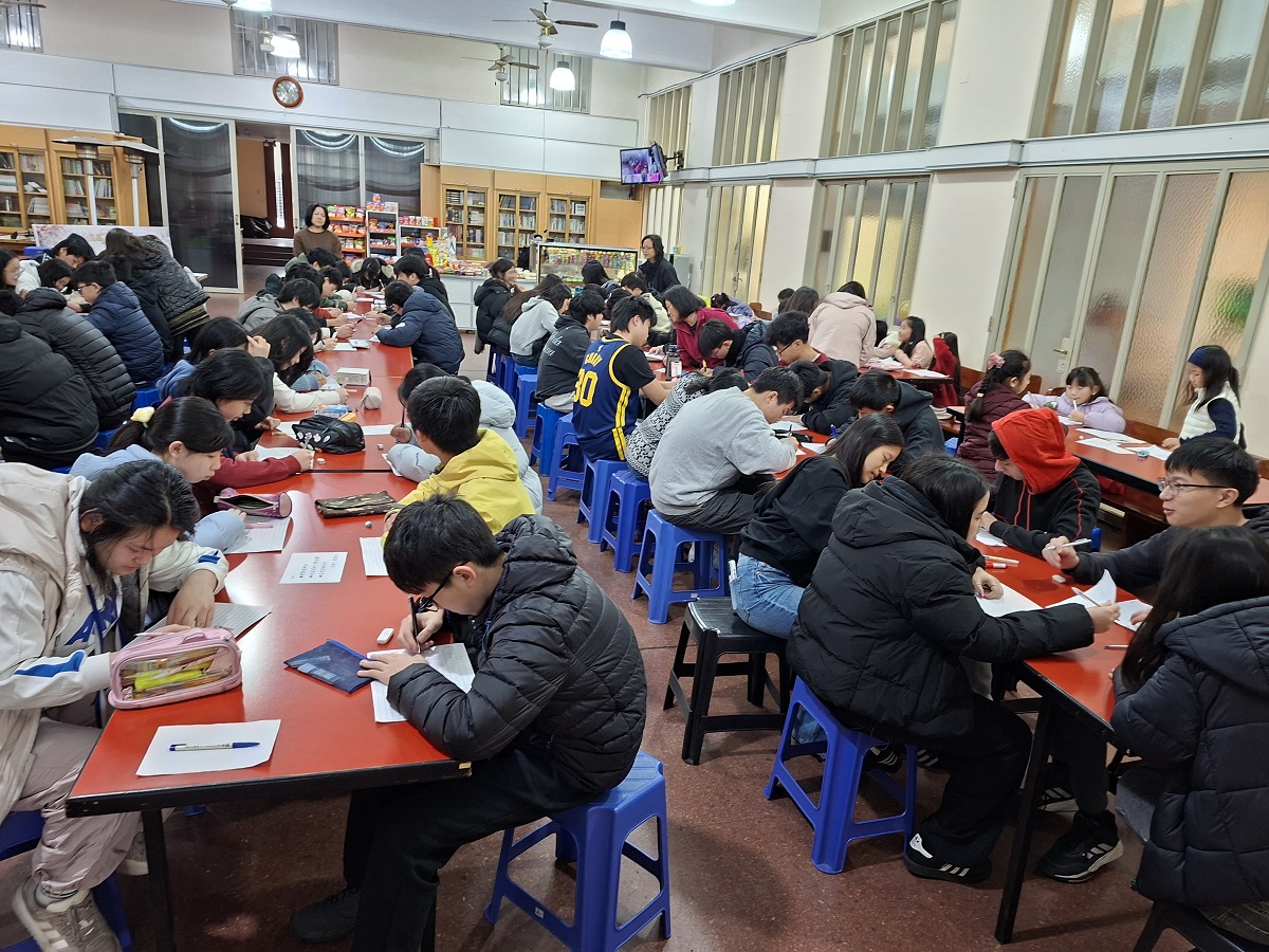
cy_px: 476
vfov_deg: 58.9
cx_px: 634
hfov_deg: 73.9
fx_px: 843
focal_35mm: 23
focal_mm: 5.54
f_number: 1.8
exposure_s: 1/30
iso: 320
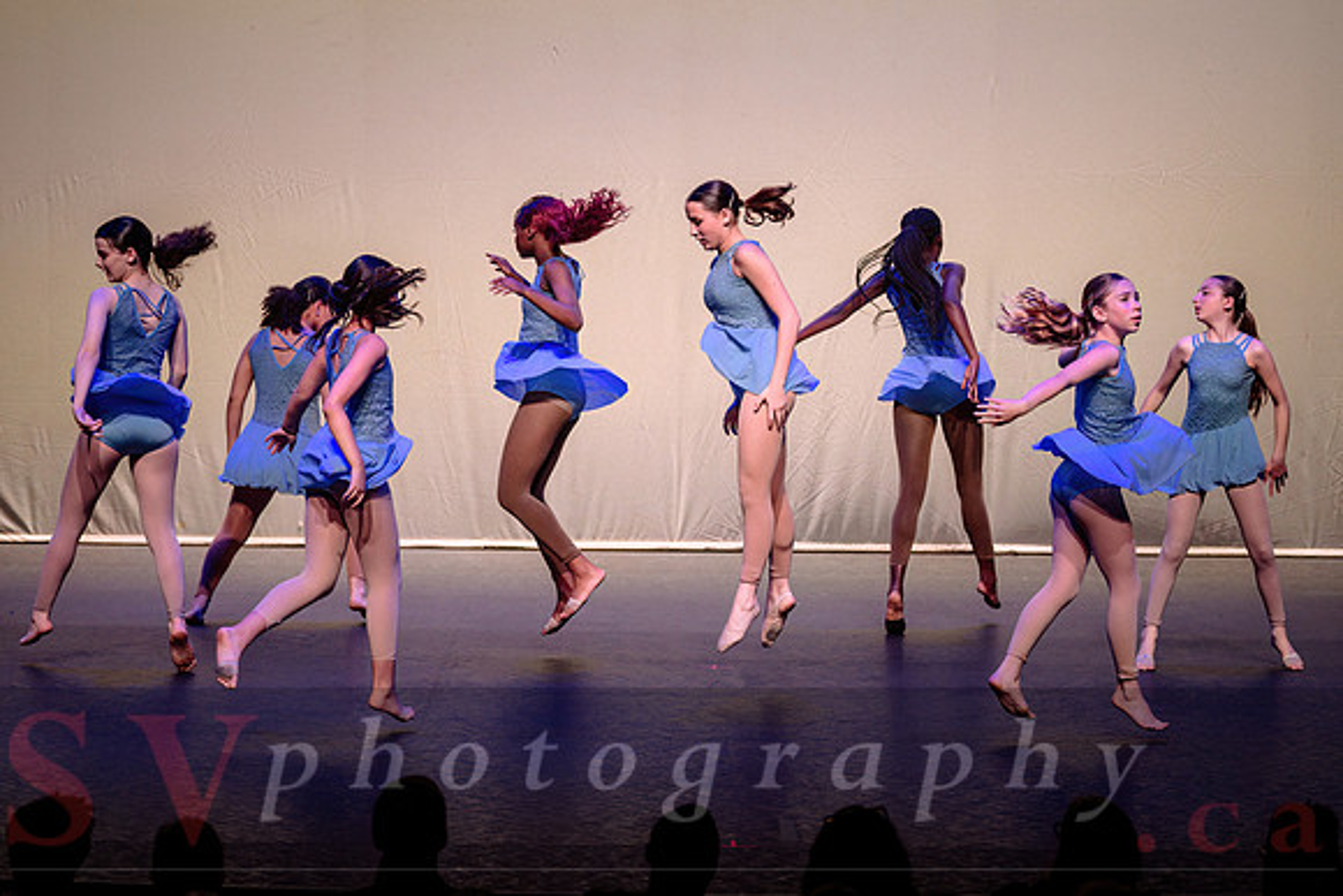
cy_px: 351
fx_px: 4706
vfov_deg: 10.9
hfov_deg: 16.2
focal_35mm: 126
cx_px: 719
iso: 1250
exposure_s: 1/500
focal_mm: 102
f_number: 2.8
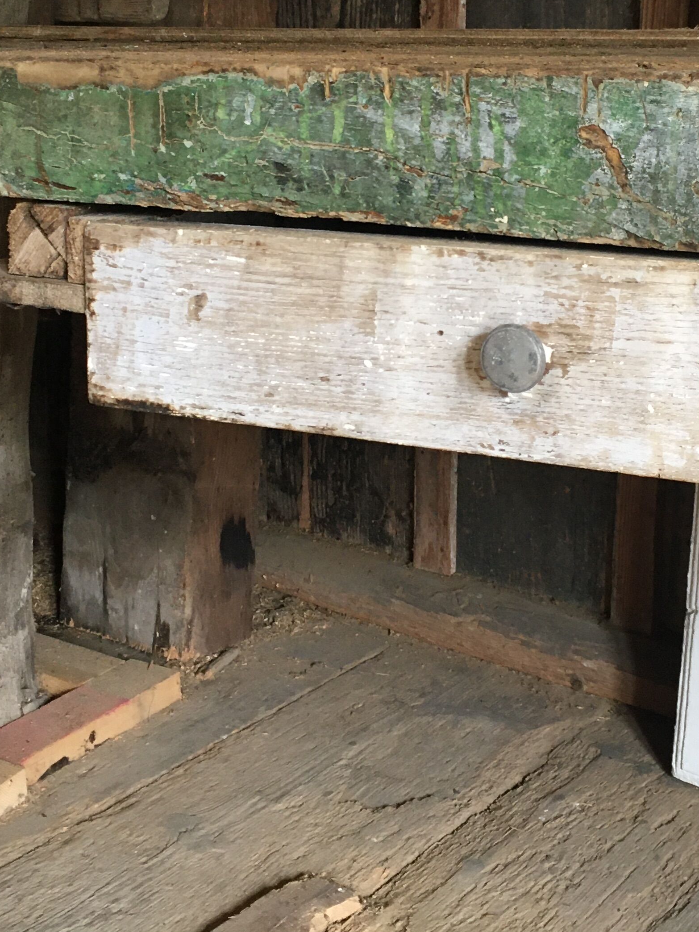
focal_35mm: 56
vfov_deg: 33.8
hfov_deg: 26.0
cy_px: 263
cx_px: 461
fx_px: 1508
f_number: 2.2
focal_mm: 4.15
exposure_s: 1/33
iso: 125
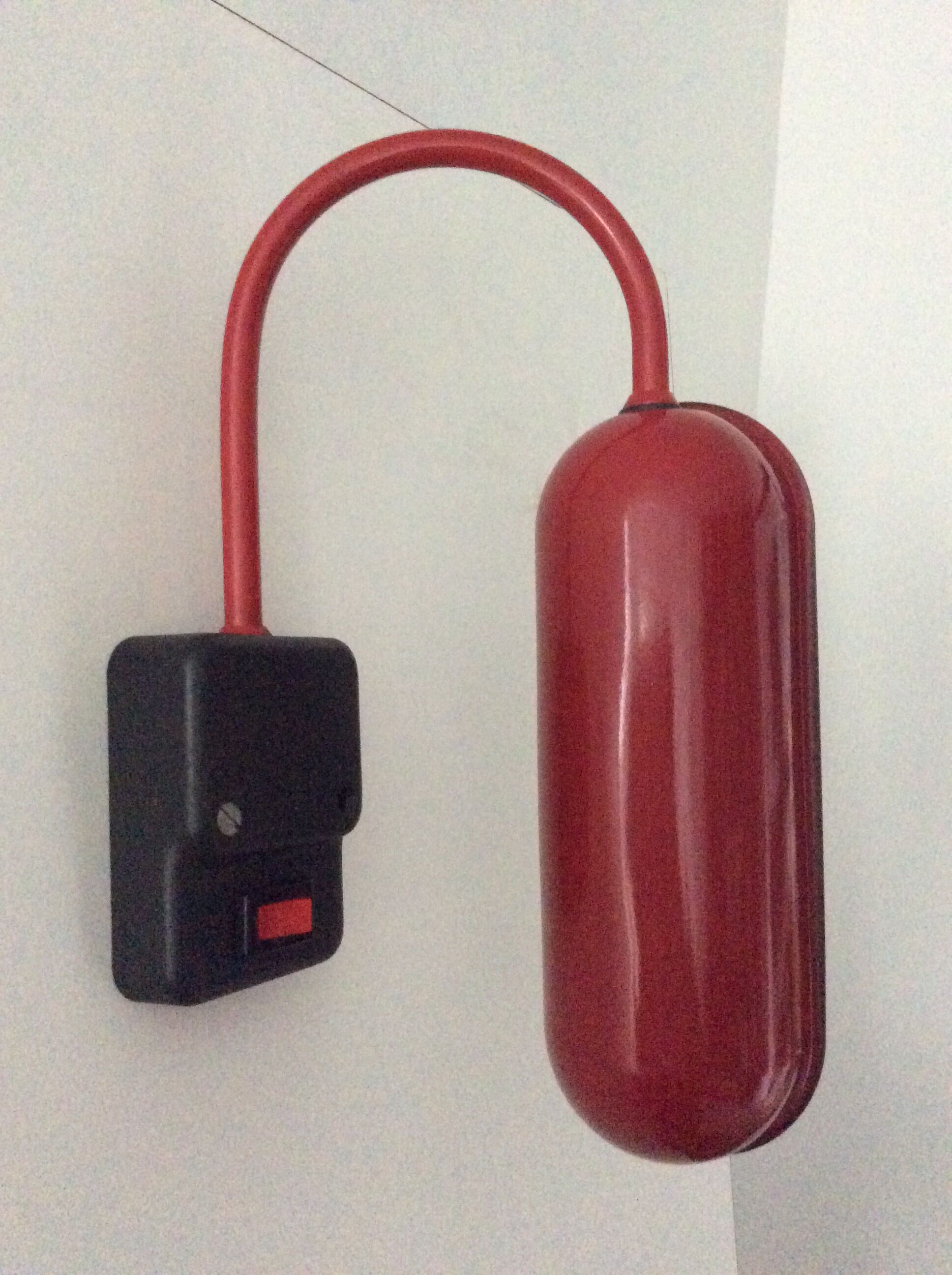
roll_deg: -3.4
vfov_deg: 56.9
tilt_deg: -3.2
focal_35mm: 32
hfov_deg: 44.1
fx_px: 1177
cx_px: 476
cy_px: 638
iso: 640
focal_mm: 3.3
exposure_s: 1/17
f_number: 2.4
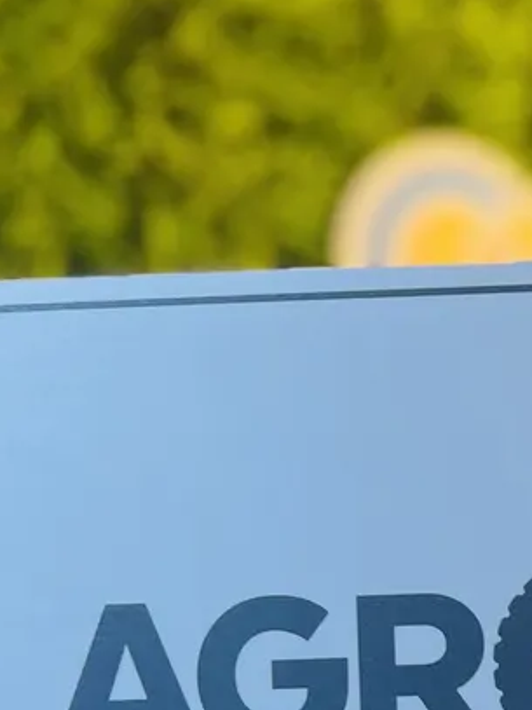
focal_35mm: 109
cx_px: 754
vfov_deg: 17.5
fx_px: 2235
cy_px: 777
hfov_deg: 13.0
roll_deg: -1.7
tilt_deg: -3.8
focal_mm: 5.7
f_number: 1.5
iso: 80
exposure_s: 1/60
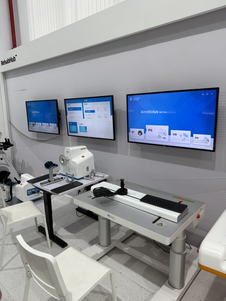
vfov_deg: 71.6
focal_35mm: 24
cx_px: 113
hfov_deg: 56.8
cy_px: 150
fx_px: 209
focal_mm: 6.76
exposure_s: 1/100
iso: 100
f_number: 1.78
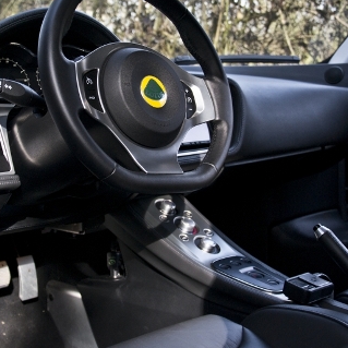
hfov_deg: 28.0
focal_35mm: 61
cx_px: 123
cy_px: 130
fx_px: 694
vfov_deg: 28.1
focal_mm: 24
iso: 100
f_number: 3.8
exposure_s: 1/50
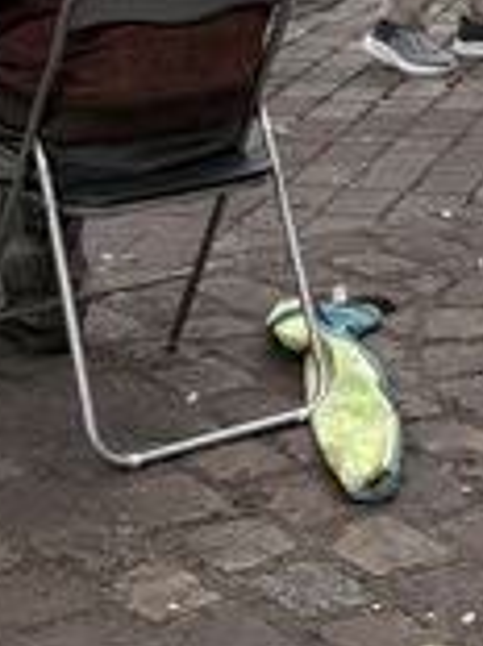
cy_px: -565
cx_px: 874
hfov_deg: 10.7
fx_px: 2422
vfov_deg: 13.4
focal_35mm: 130
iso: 64
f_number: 1.6
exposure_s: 1/241
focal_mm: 5.96
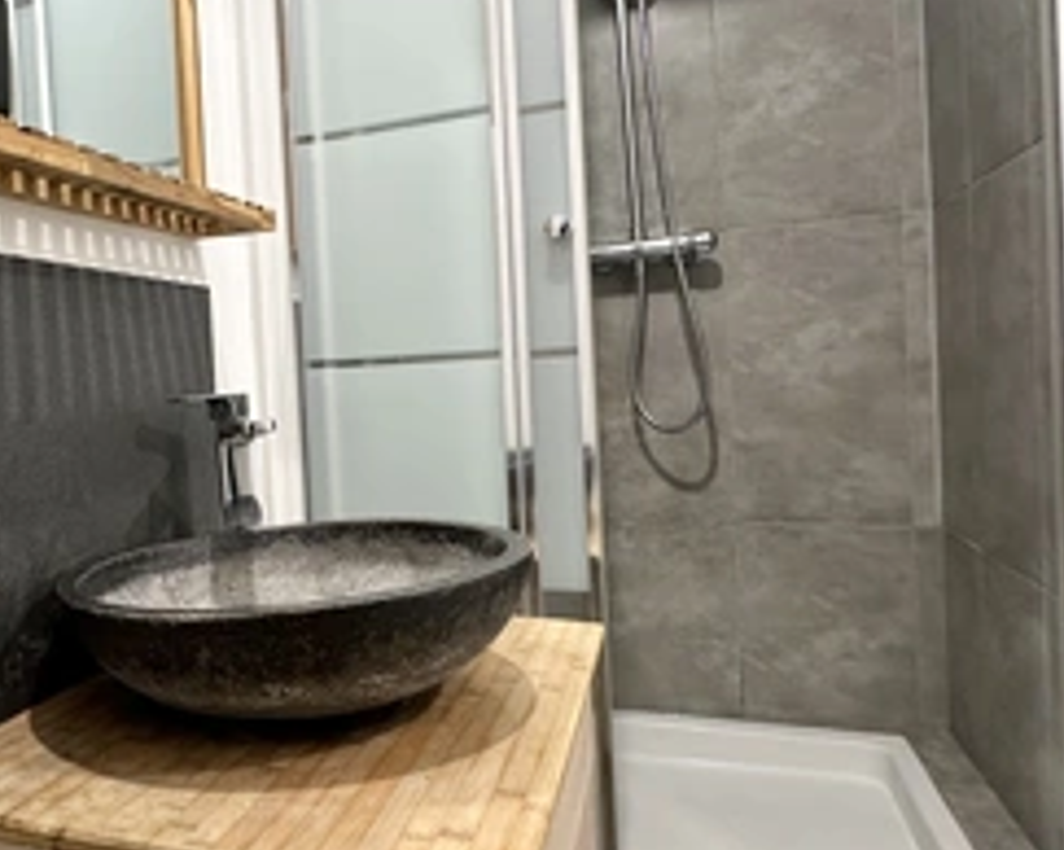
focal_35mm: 30
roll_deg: +2.9
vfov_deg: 48.4
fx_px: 944
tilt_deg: -0.9
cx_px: 230
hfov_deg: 55.2
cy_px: 407
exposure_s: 1/50
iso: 250
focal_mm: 2.22
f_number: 2.2
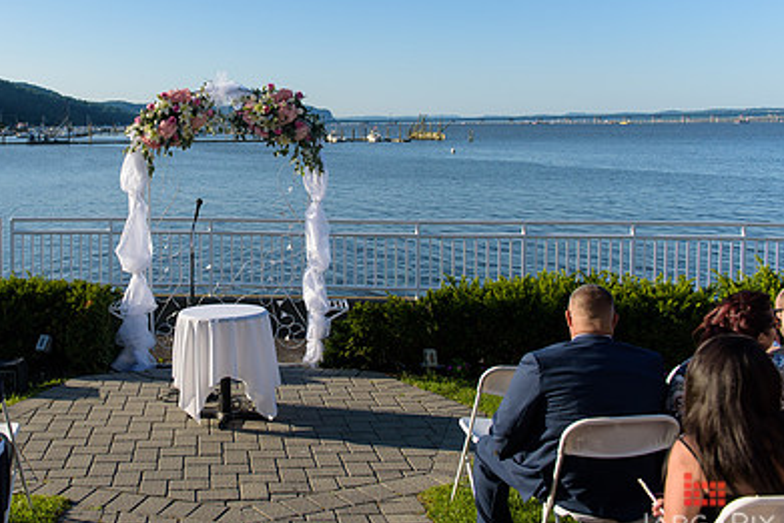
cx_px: 245
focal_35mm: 40
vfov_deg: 33.2
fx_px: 871
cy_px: 189
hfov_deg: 47.4
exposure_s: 1/3200
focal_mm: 27
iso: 200
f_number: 3.2
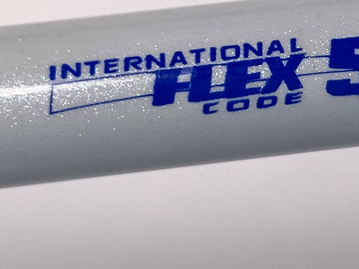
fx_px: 1483
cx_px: 357
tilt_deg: -71.4
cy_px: 22
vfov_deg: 10.3
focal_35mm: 143
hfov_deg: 13.6
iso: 25
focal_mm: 4.25
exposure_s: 1/265
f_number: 1.8
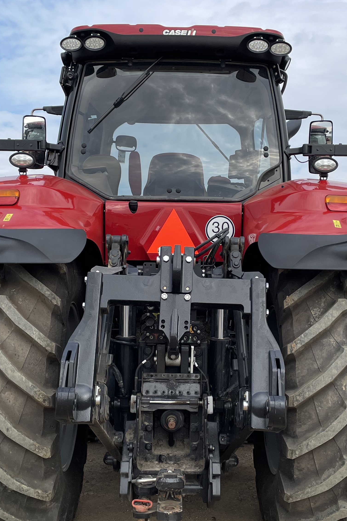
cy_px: 282
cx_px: 173
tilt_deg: +1.3
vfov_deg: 41.1
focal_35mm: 48
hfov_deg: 28.1
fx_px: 694
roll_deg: -1.0
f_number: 1.6
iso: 32
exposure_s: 1/1855
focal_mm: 4.2
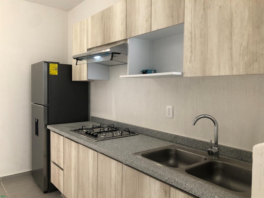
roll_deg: -0.1
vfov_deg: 49.7
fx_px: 214
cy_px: 99
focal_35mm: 28
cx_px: 132
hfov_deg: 63.4
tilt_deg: -4.3
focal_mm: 4
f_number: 1.8
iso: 25
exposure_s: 1/30
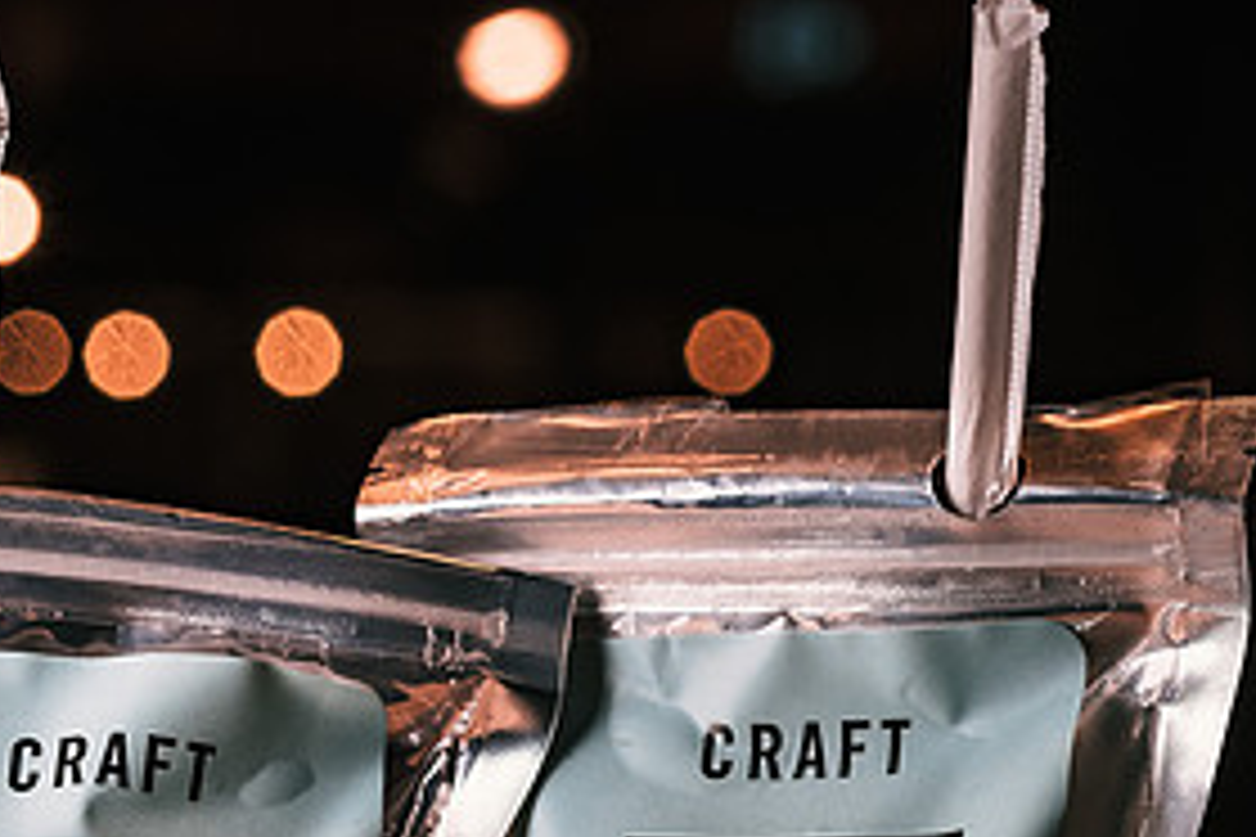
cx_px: 117
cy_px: 826
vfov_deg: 7.3
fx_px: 6524
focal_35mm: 187
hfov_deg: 10.9
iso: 200
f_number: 5.6
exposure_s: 1/20
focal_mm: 60
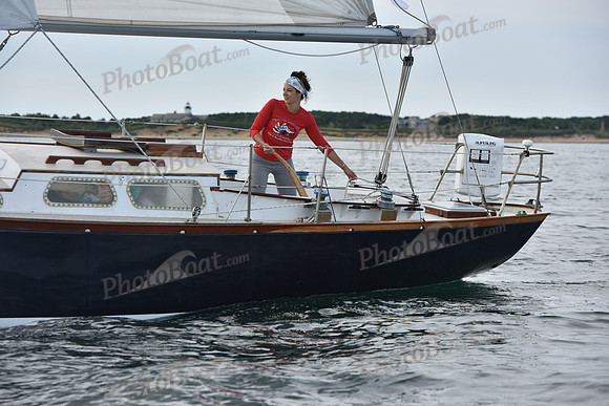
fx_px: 2064
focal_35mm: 122
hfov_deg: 16.8
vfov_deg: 11.2
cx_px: 304
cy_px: 203
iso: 320
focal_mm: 122
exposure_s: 1/1000
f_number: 5.6
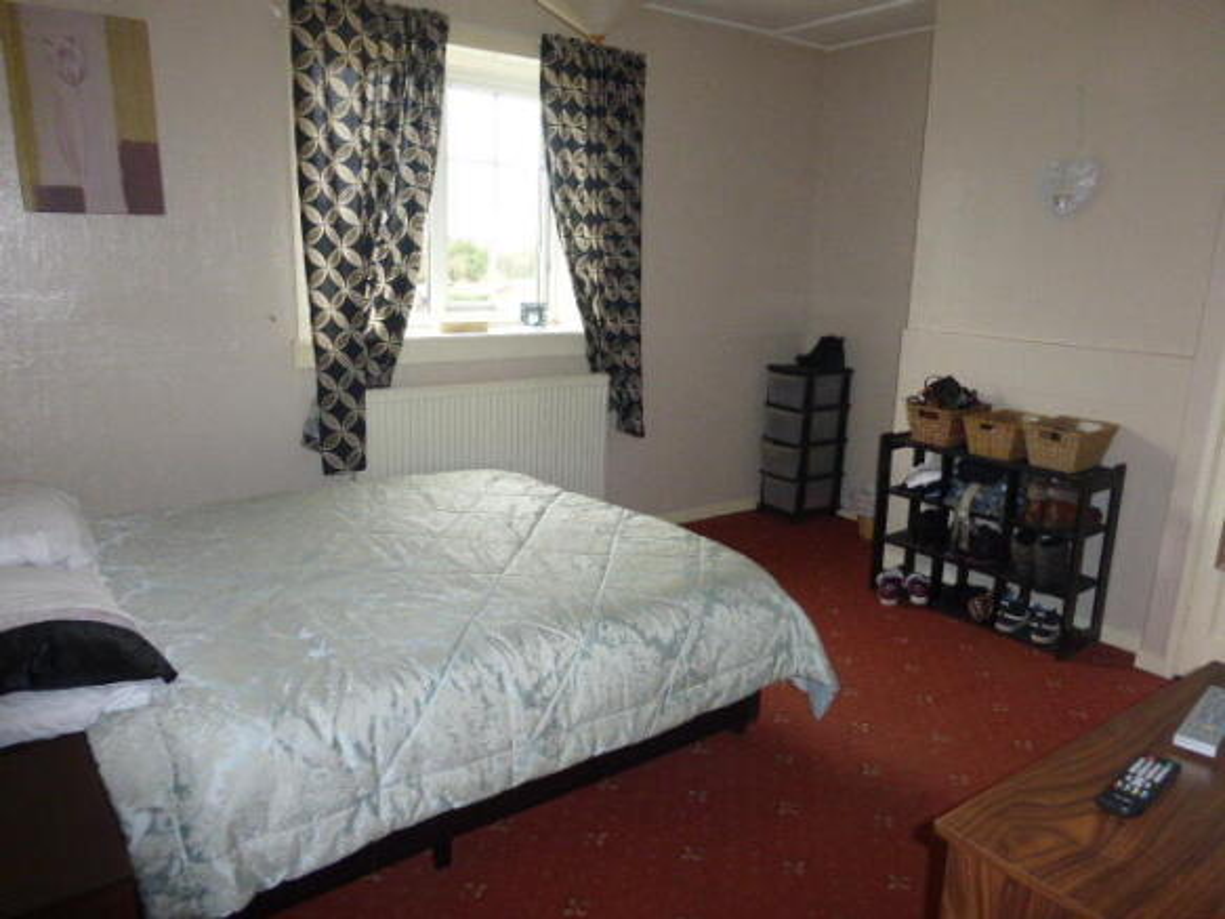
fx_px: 849
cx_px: 612
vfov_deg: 56.8
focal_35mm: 24
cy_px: 460
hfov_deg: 71.6
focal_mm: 4.3
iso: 400
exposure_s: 1/60
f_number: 3.3
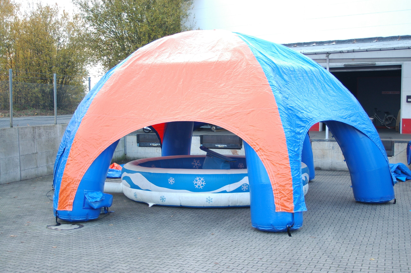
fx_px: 496
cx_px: 206
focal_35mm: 44
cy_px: 136
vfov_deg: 30.8
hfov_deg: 45.0
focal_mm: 29
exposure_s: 1/30
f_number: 4.2
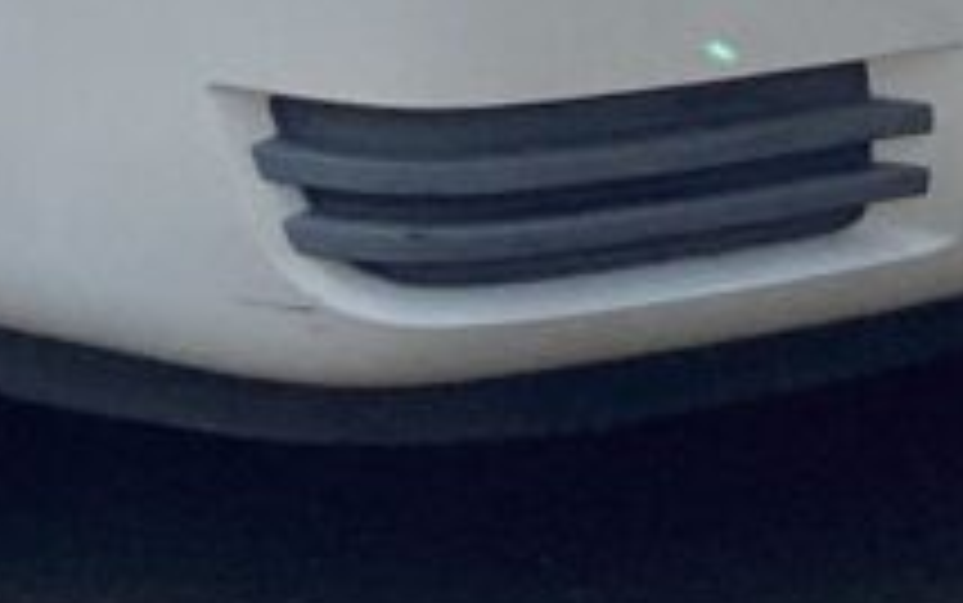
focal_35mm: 157
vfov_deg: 7.9
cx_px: 36
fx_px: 4123
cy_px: -666
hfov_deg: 13.2
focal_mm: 3.3
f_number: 2.4
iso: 25
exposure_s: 1/1988
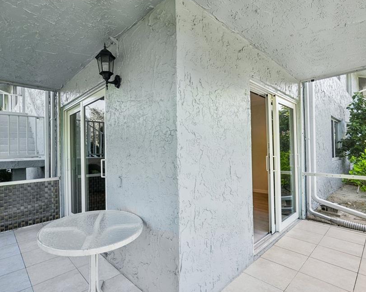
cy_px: 148
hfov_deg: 81.3
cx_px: 166
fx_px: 212
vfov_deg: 69.2
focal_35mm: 20
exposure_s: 1/80
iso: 400
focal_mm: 16.5
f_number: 8
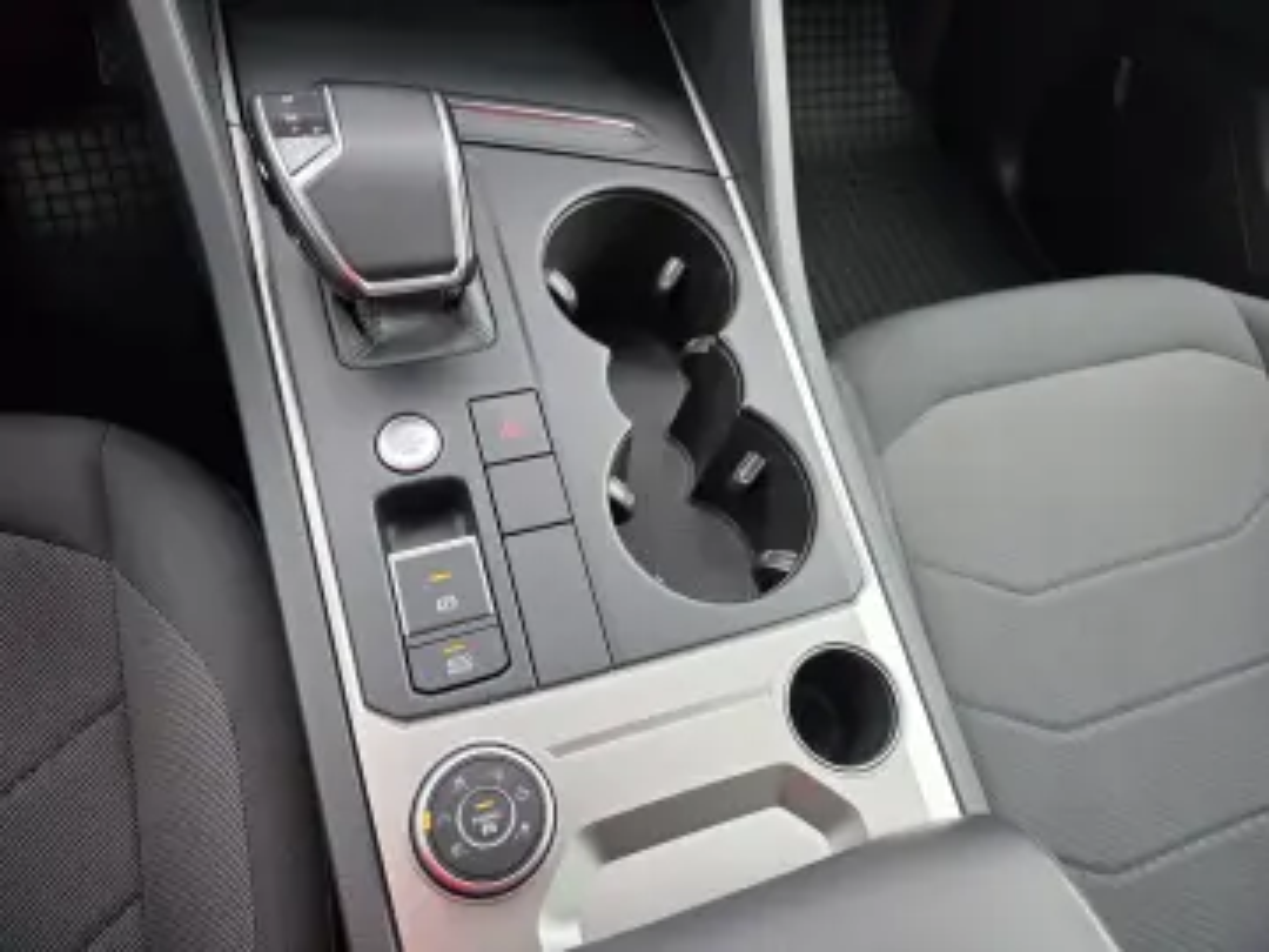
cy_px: 476
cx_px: 634
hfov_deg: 73.9
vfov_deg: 58.9
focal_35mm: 23
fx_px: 843
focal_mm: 6.3
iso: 80
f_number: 1.7
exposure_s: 1/180
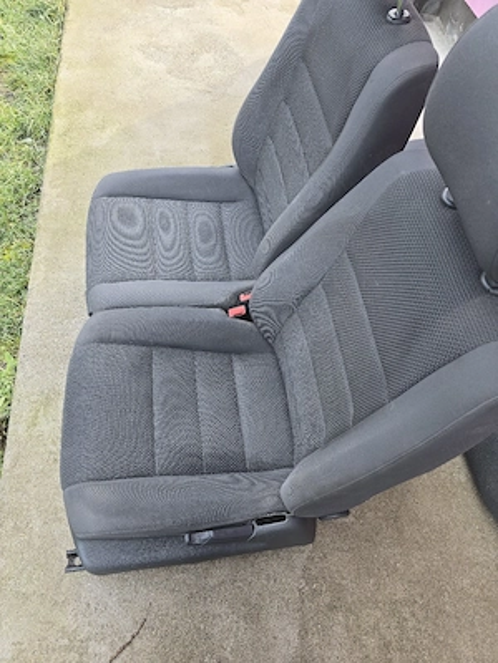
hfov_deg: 58.9
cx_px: 249
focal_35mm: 23
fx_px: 441
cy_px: 332
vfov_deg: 73.9
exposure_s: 1/182
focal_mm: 6.3
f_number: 1.7
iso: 50
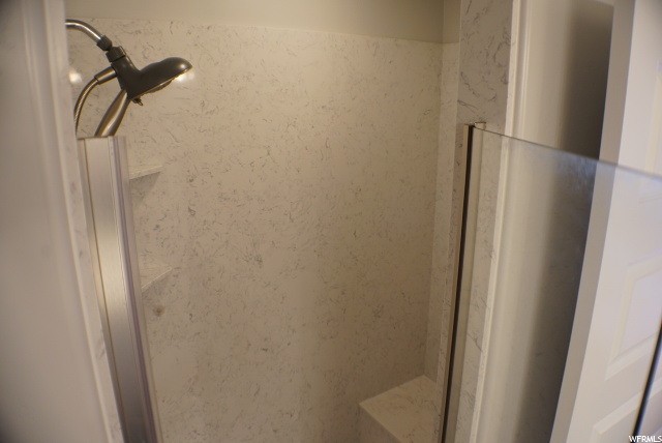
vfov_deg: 41.2
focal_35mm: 32
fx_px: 589
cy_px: 222
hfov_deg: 58.7
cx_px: 331
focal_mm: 32
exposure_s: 1/20
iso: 400
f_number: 4
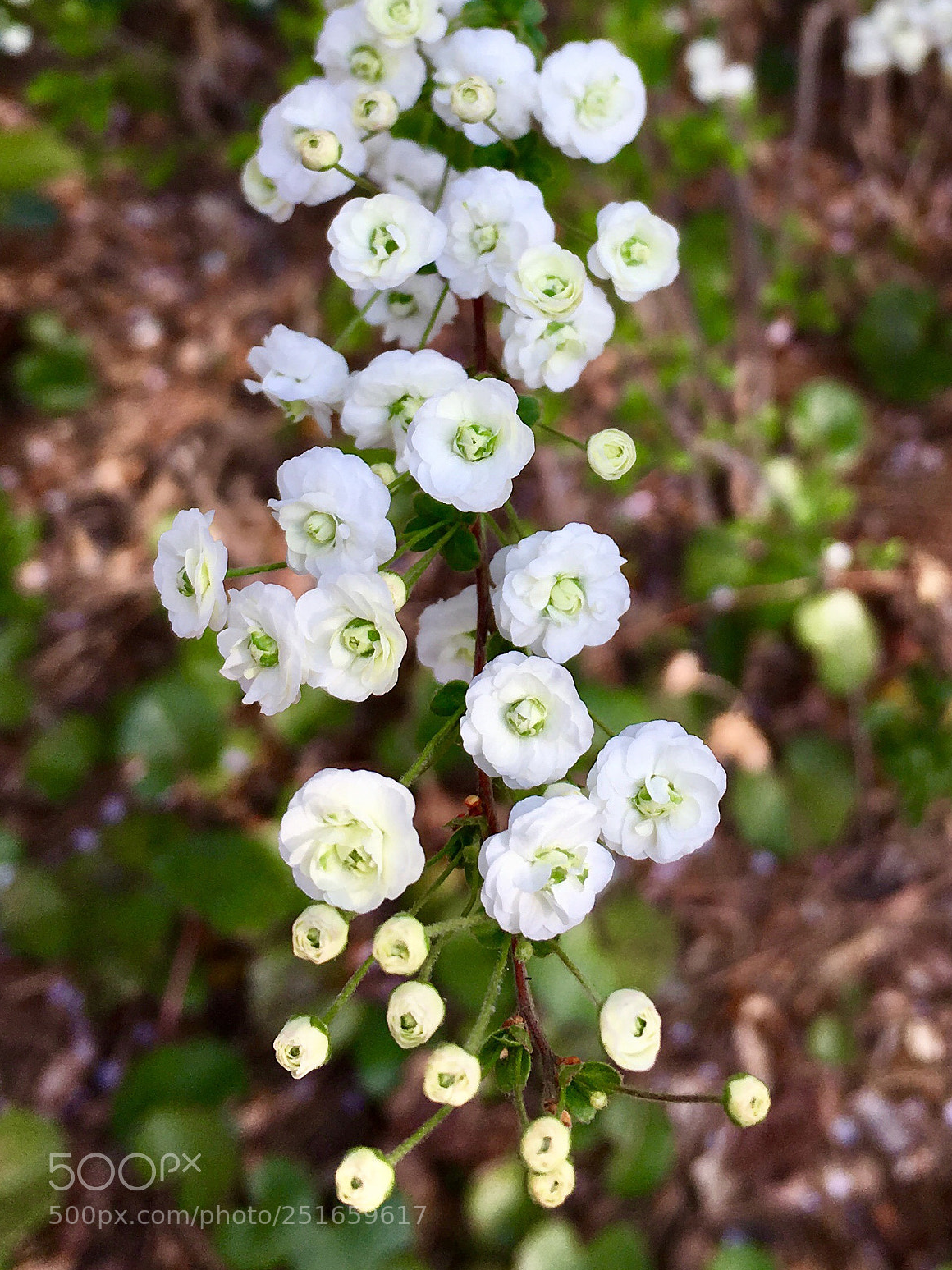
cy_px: 623
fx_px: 1100
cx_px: 490
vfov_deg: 60.0
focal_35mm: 30
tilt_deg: -45.8
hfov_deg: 46.8
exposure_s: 1/591
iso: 25
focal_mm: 4.15
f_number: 2.2
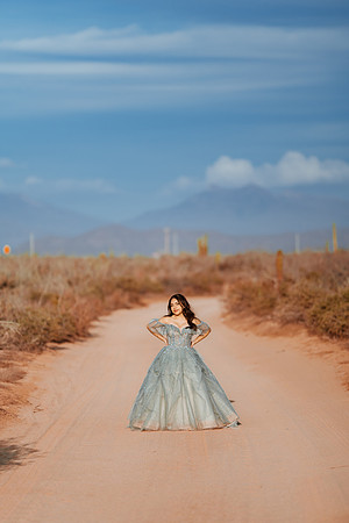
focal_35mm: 135
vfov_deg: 15.2
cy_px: 262
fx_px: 1963
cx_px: 174
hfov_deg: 10.2
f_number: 1.8
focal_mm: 135
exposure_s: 1/8000
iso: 100
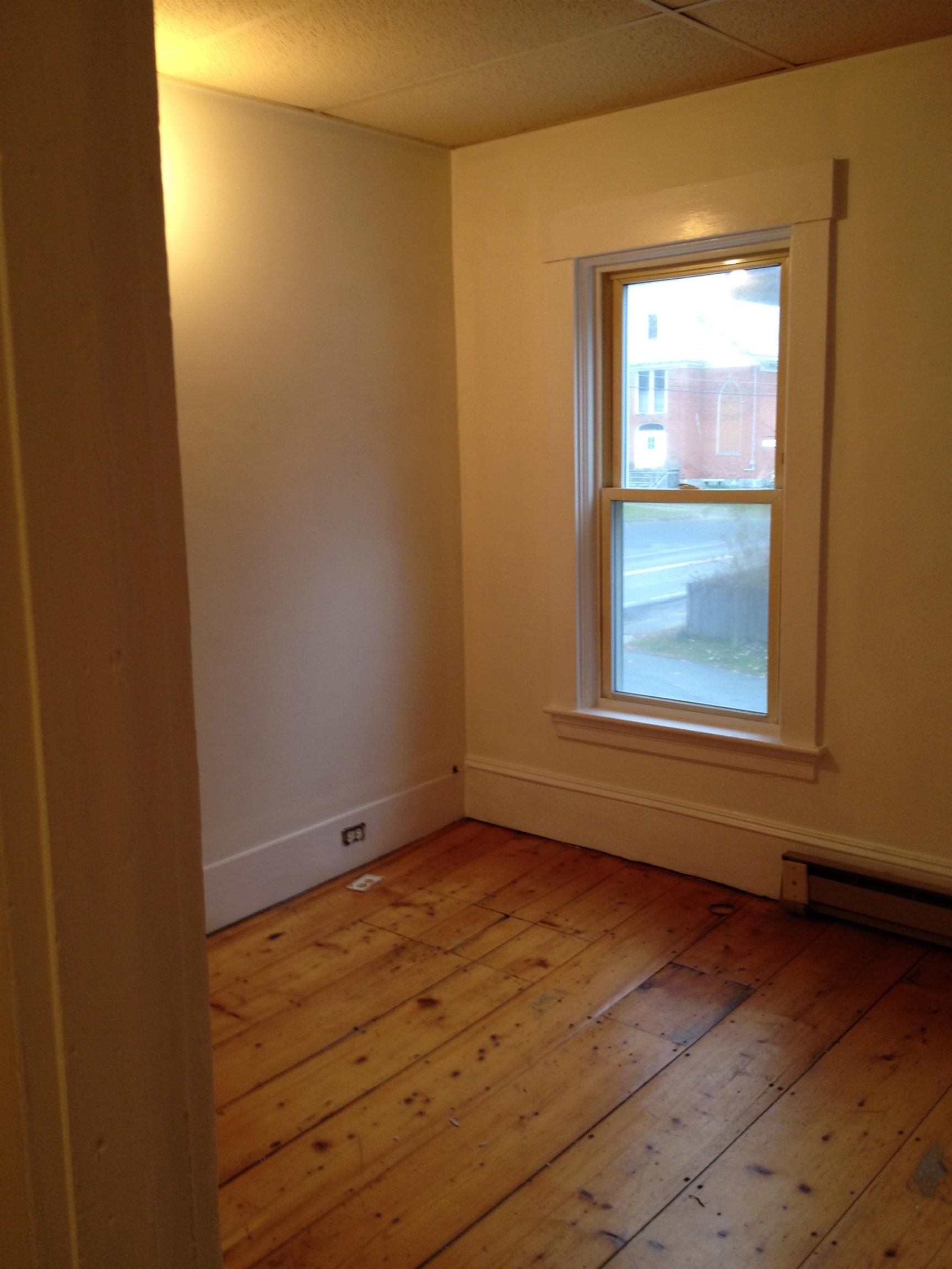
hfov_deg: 40.7
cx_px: 476
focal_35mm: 35
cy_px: 634
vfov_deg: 52.6
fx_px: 1283
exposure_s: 1/20
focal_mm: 4.28
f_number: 2.4
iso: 64
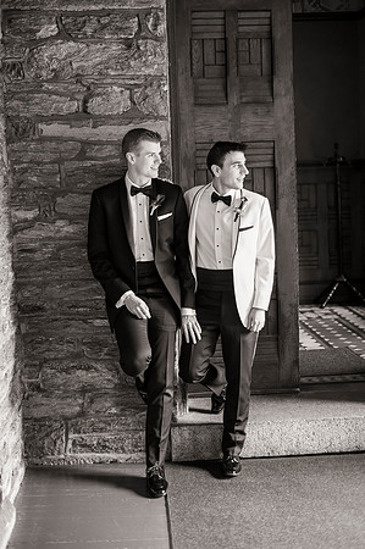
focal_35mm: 50
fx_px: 762
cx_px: 182
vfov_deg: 39.6
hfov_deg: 26.9
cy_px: 274
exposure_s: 1/125
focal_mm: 50
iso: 800
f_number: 2.2
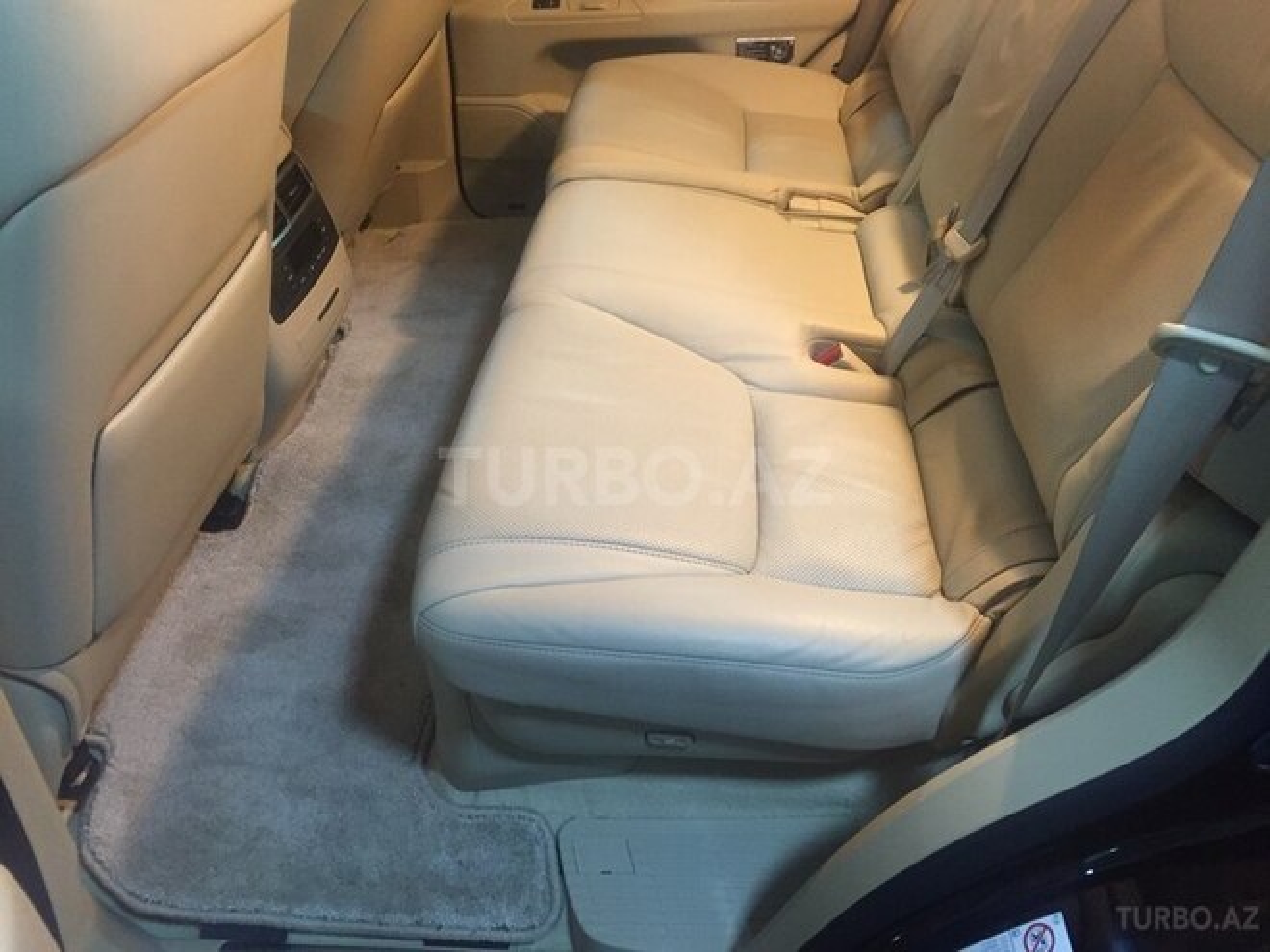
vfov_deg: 48.2
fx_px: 1064
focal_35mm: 29
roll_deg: +3.9
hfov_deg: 61.7
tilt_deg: -38.5
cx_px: 635
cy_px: 476
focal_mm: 4.15
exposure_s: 1/33
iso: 200
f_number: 2.2
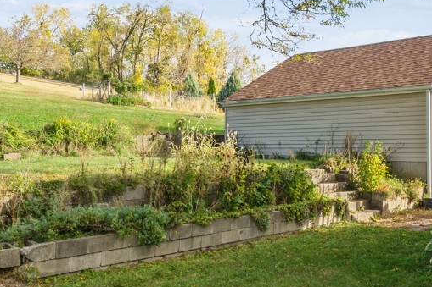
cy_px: 136
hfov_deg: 45.1
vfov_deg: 31.2
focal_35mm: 43
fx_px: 516
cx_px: 270
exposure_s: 1/320
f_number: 9
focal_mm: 19
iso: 400
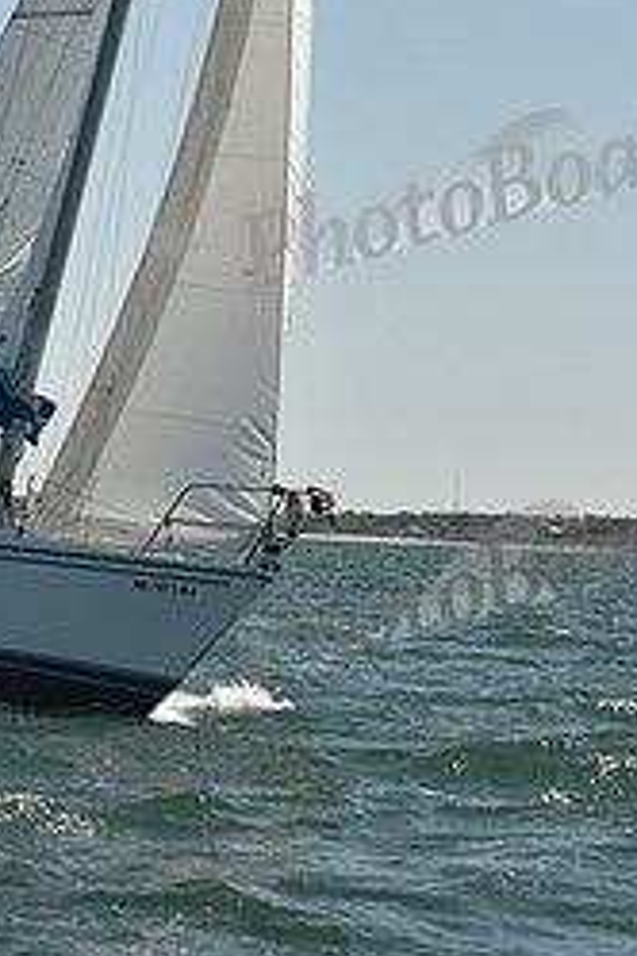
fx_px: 4326
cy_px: 46
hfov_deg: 8.4
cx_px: 44
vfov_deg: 12.5
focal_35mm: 163
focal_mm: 70
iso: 250
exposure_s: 1/1000
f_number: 5.6
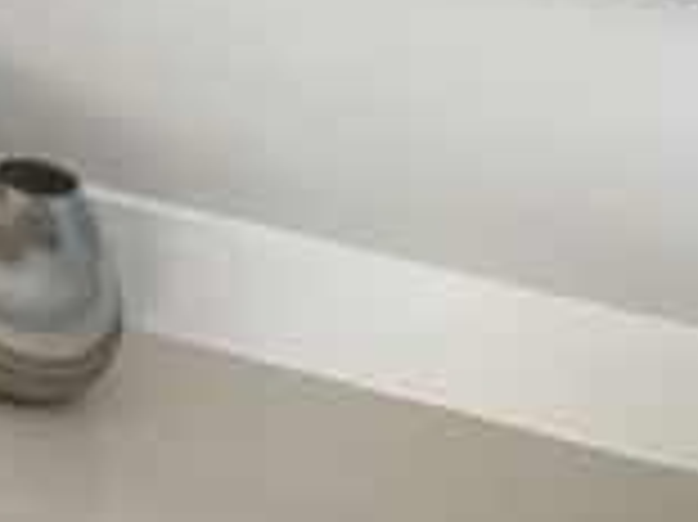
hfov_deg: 11.0
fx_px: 3022
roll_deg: -3.5
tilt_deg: -12.8
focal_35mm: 150
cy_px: -621
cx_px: -995
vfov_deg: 9.1
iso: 25
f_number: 2.2
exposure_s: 1/33
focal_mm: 4.15
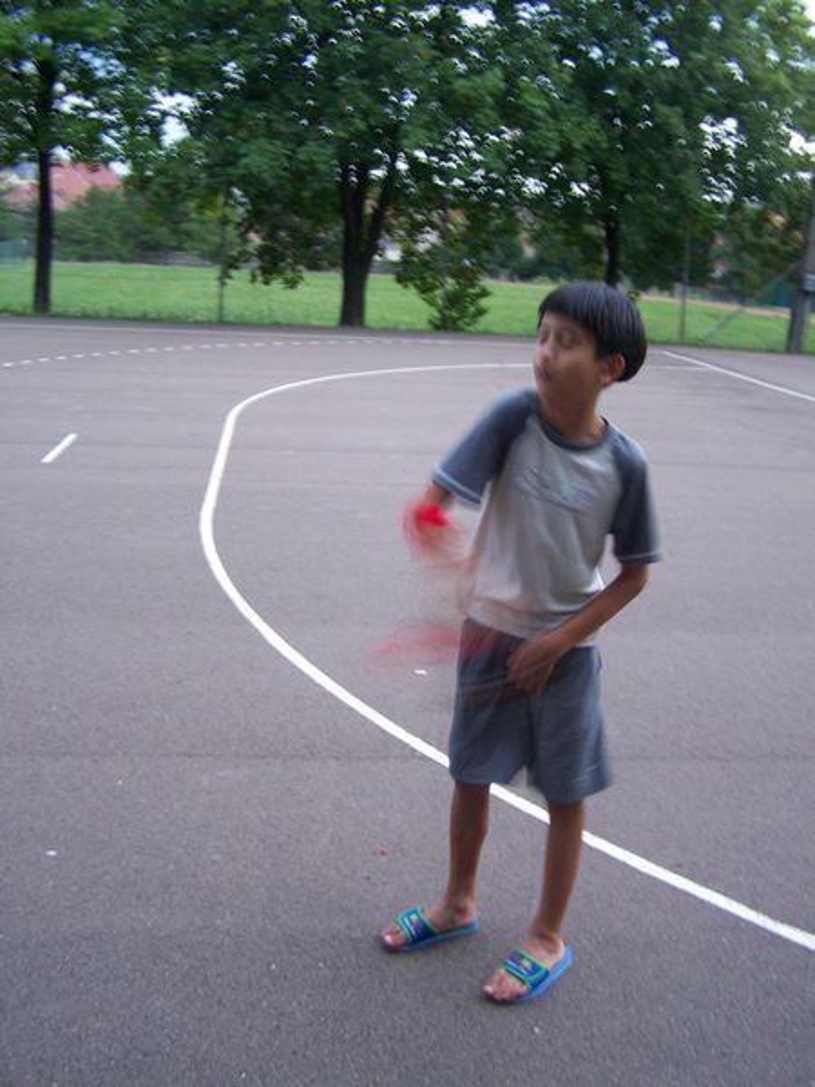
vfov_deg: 49.0
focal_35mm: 38
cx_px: 408
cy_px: 544
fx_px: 1193
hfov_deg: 37.7
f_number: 2.8
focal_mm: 6.3
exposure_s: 1/8
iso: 160
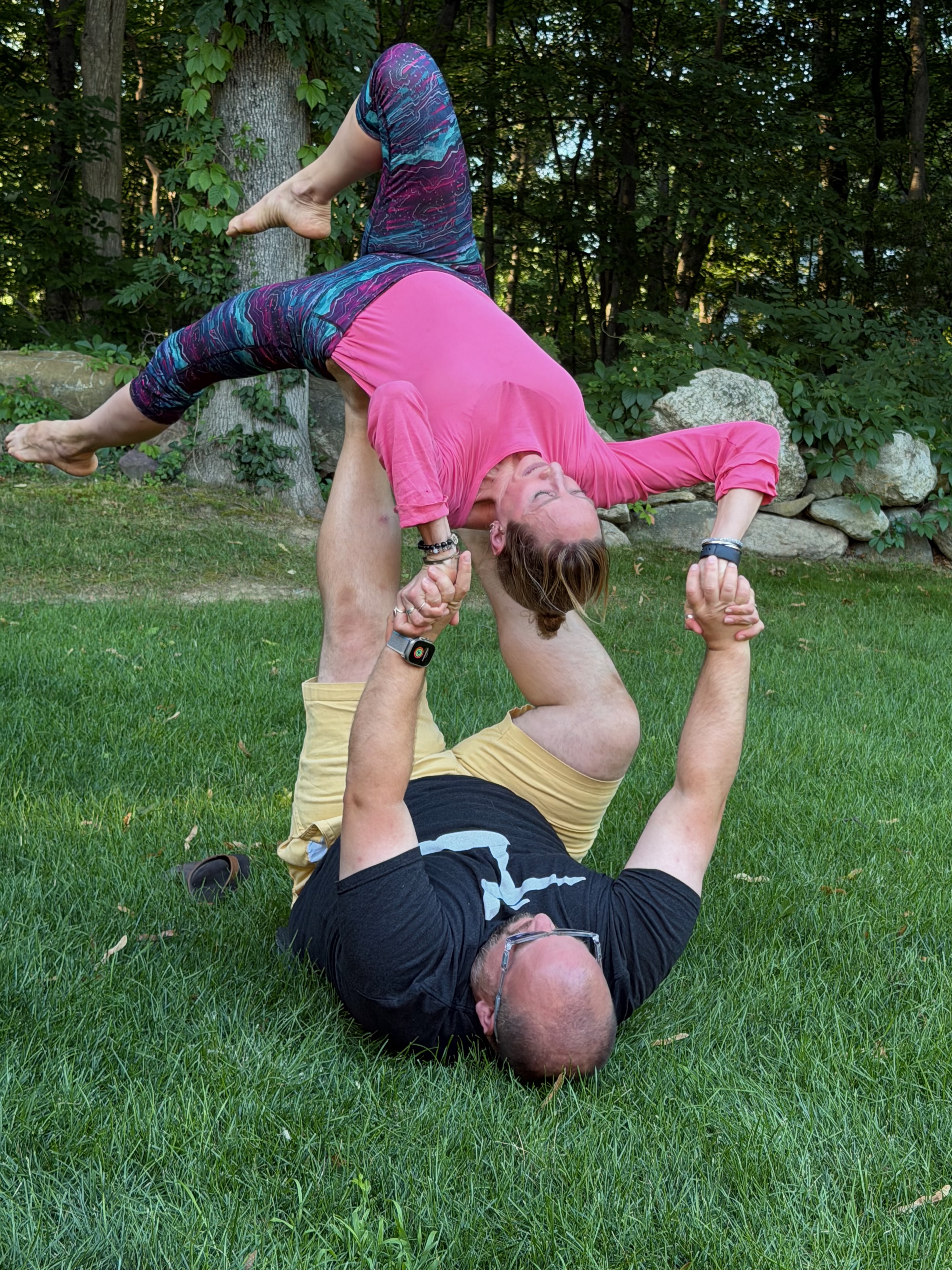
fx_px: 1760
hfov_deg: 30.3
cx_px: 476
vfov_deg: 39.7
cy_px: 635
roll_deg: -2.1
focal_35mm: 48
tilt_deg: -2.5
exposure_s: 1/121
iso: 80
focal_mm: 6.76
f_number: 1.78
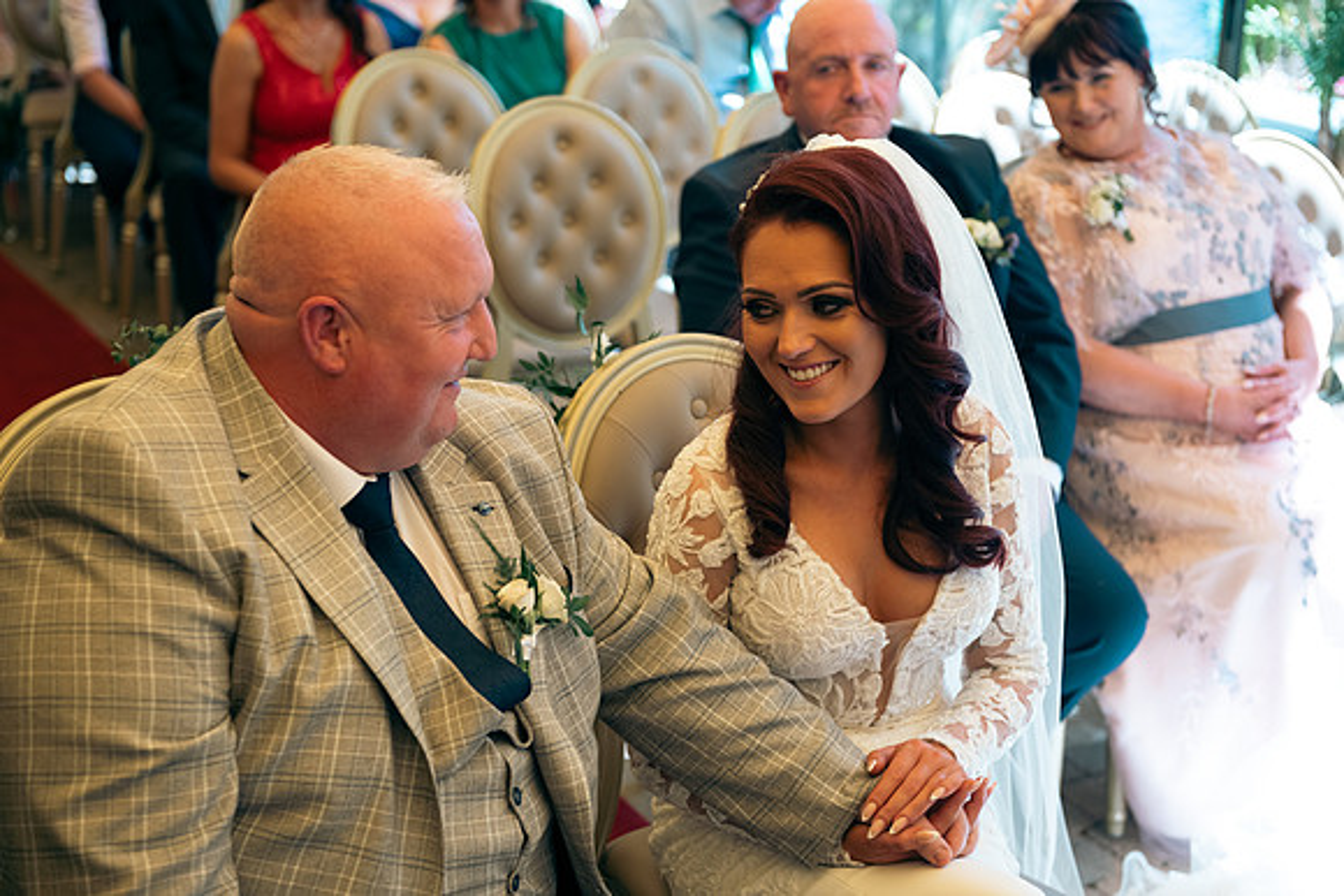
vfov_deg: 23.4
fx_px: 2166
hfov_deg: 34.5
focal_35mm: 58
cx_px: 672
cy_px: 448
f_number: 3.5
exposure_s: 1/250
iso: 250
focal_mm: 58
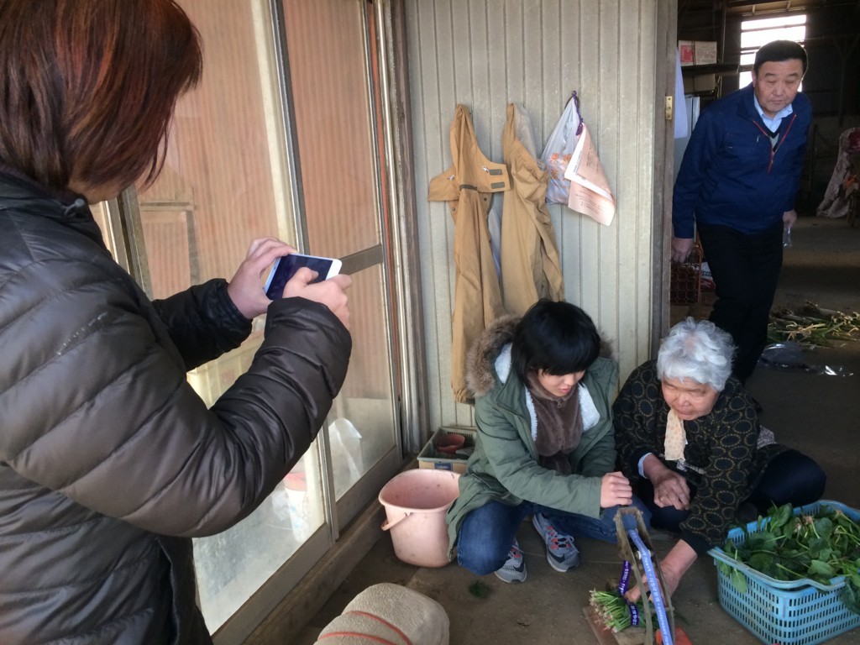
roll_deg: +4.0
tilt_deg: -15.1
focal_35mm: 29
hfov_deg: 61.7
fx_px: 720
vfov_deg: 48.2
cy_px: 322
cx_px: 430
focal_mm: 4.15
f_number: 2.2
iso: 50
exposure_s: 1/30
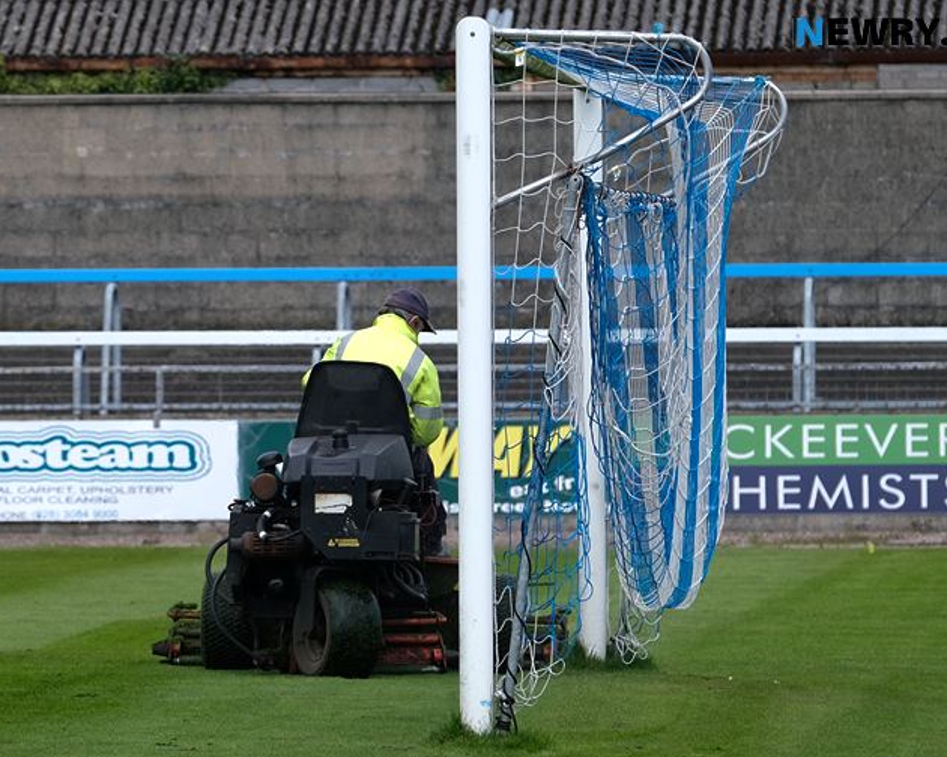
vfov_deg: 7.9
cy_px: 379
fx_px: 5493
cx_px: 437
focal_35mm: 196
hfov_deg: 9.9
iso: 400
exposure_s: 1/1400
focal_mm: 115
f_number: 4
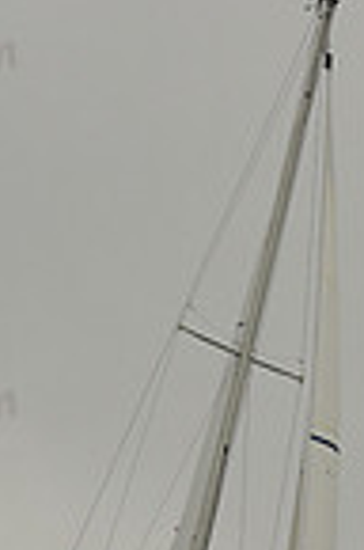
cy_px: 603
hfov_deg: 4.0
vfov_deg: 6.0
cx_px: 214
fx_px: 5196
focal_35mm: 341
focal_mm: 85
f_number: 8
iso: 320
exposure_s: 1/800
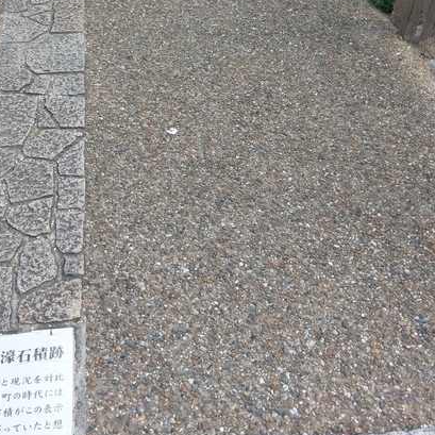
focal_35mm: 45
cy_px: 102
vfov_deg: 36.6
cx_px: 177
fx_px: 640
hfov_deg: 37.4
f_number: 1.8
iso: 100
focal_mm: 4.58
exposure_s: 1/121
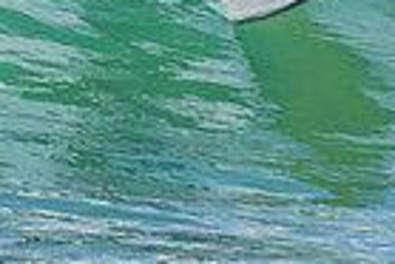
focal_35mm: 4299
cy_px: -214
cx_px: -128
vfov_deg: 0.3
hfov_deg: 0.5
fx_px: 47218
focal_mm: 800
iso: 1600
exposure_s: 1/2000
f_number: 11
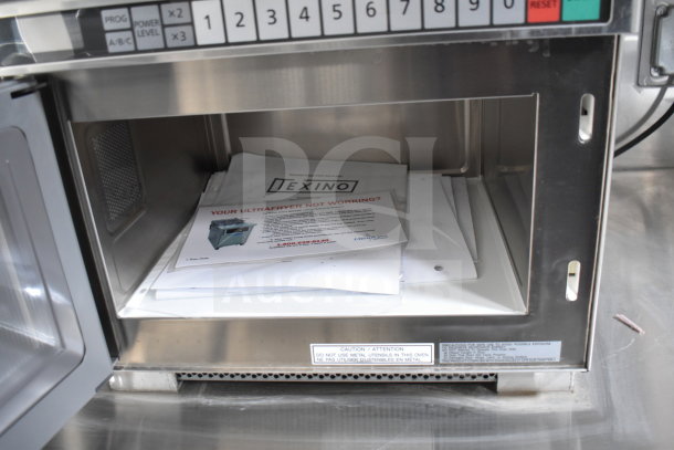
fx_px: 590
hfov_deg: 59.5
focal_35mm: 32
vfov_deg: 41.7
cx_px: 337
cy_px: 225
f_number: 3.8
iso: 1600
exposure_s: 1/30
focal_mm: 21
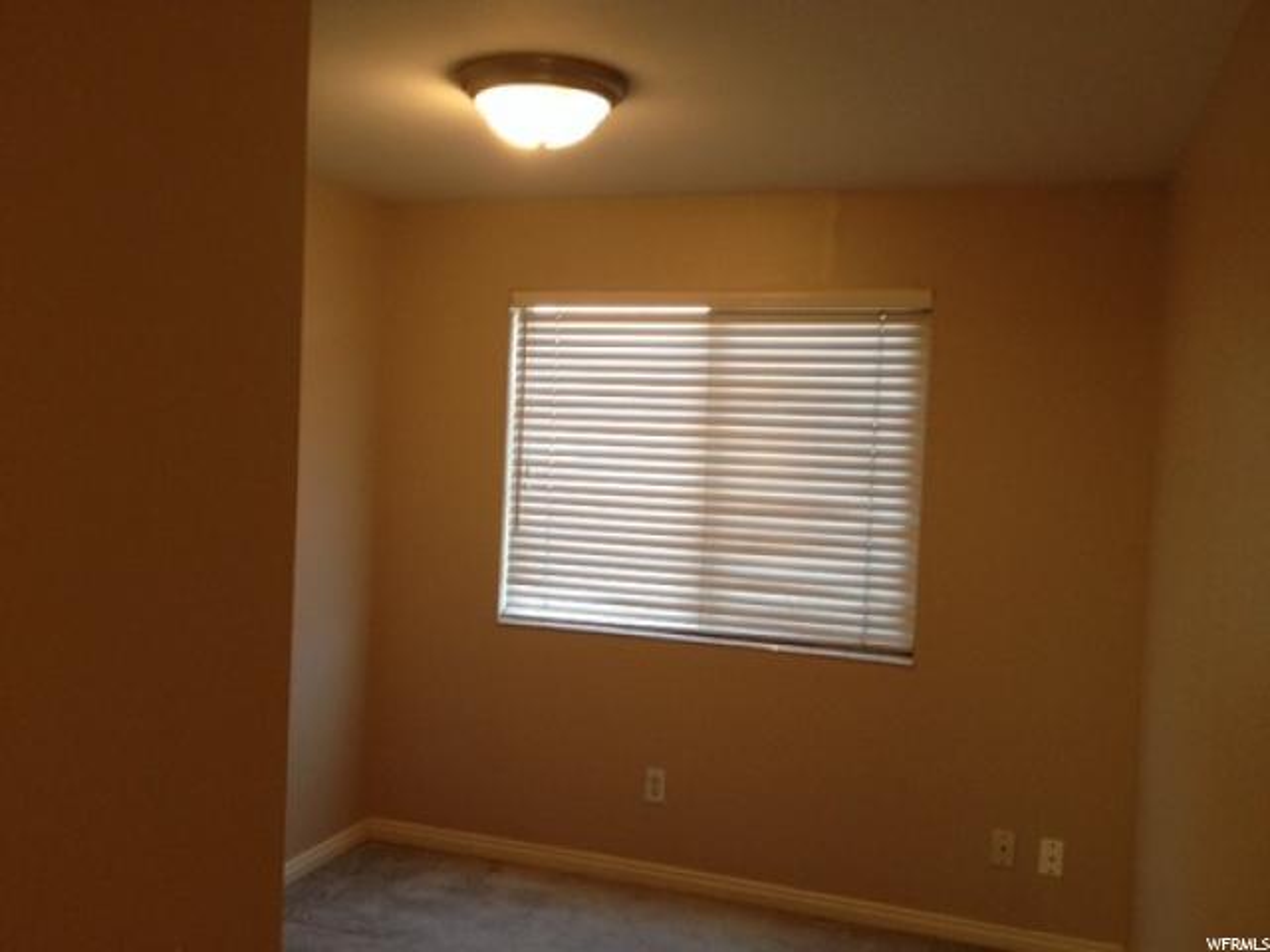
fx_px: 1284
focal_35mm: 35
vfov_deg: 40.7
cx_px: 635
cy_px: 476
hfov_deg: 52.6
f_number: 2.4
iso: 125
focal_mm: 4.28
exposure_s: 1/20
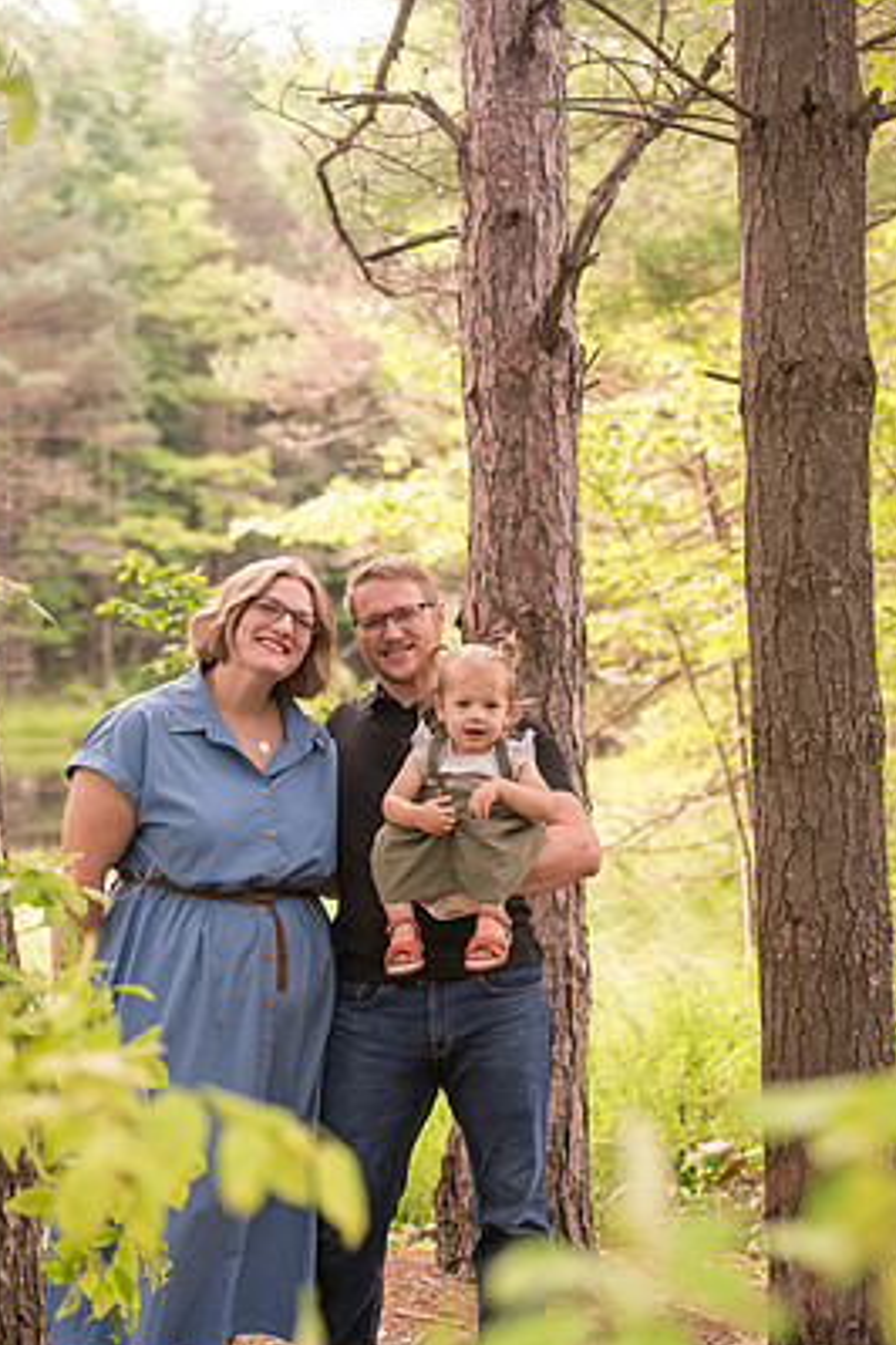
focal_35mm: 79
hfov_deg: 17.3
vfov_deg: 25.7
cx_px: 404
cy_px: 742
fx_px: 2949
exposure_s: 1/200
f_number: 4
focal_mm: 70
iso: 400
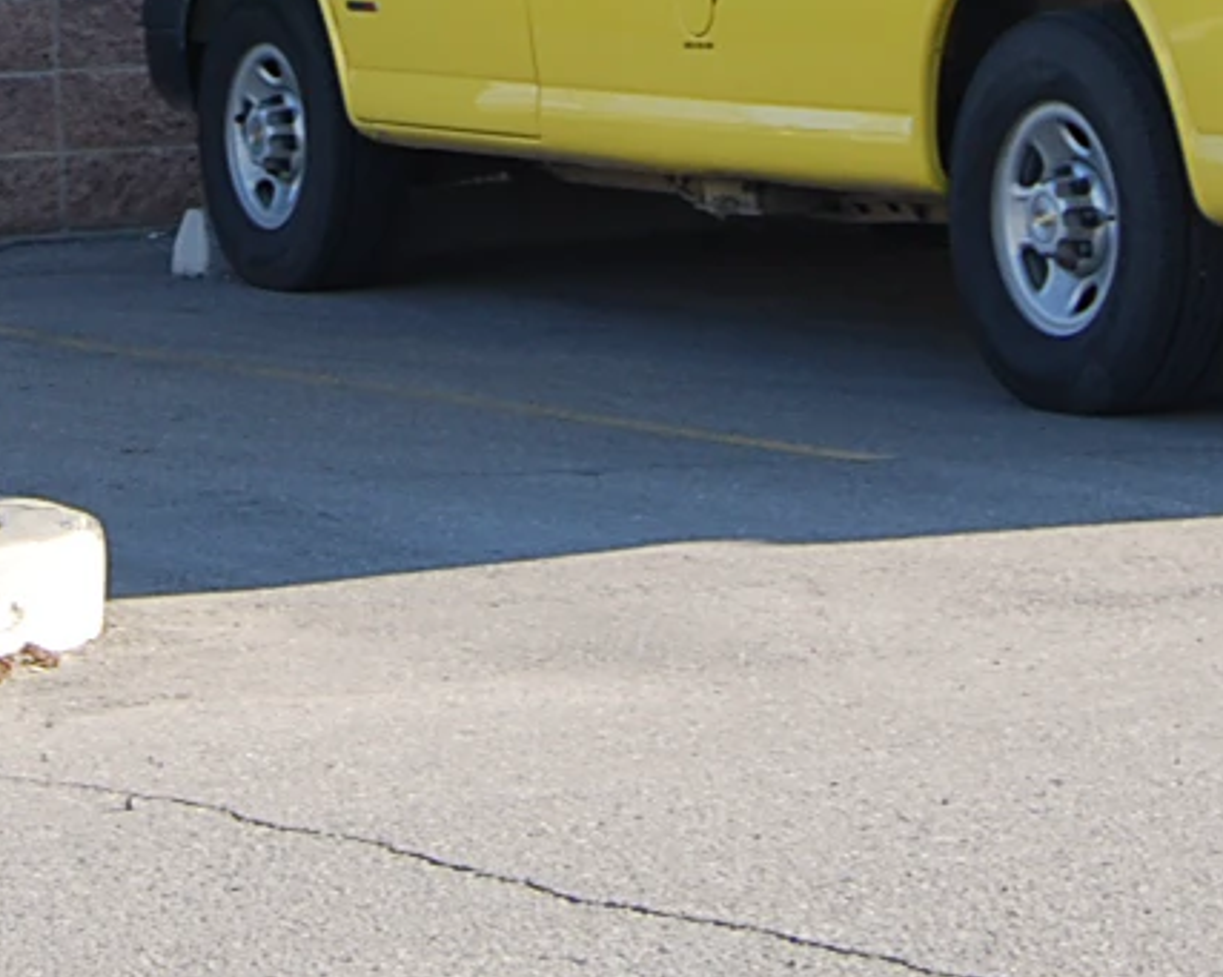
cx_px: 198
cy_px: -599
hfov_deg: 10.7
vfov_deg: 8.4
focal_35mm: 179
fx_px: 6475
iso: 100
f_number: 6.3
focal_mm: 28
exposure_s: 1/160
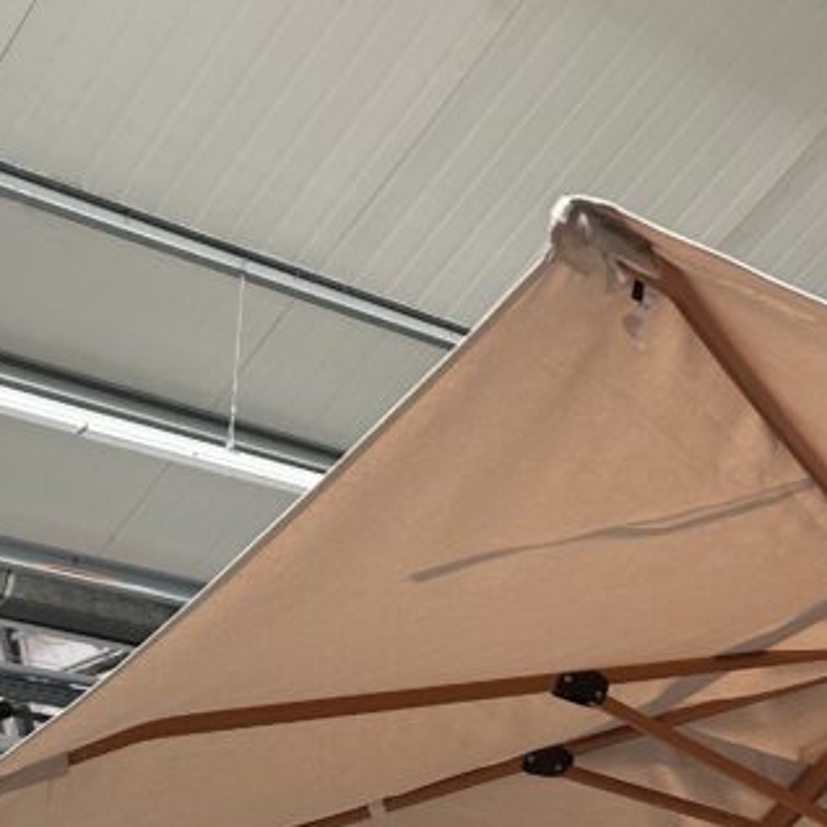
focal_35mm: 74
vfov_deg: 22.8
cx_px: 1022
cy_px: 728
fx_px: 2000
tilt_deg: +13.0
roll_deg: -0.7
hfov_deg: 21.5
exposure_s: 1/121
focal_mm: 5.7
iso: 80
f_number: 1.5
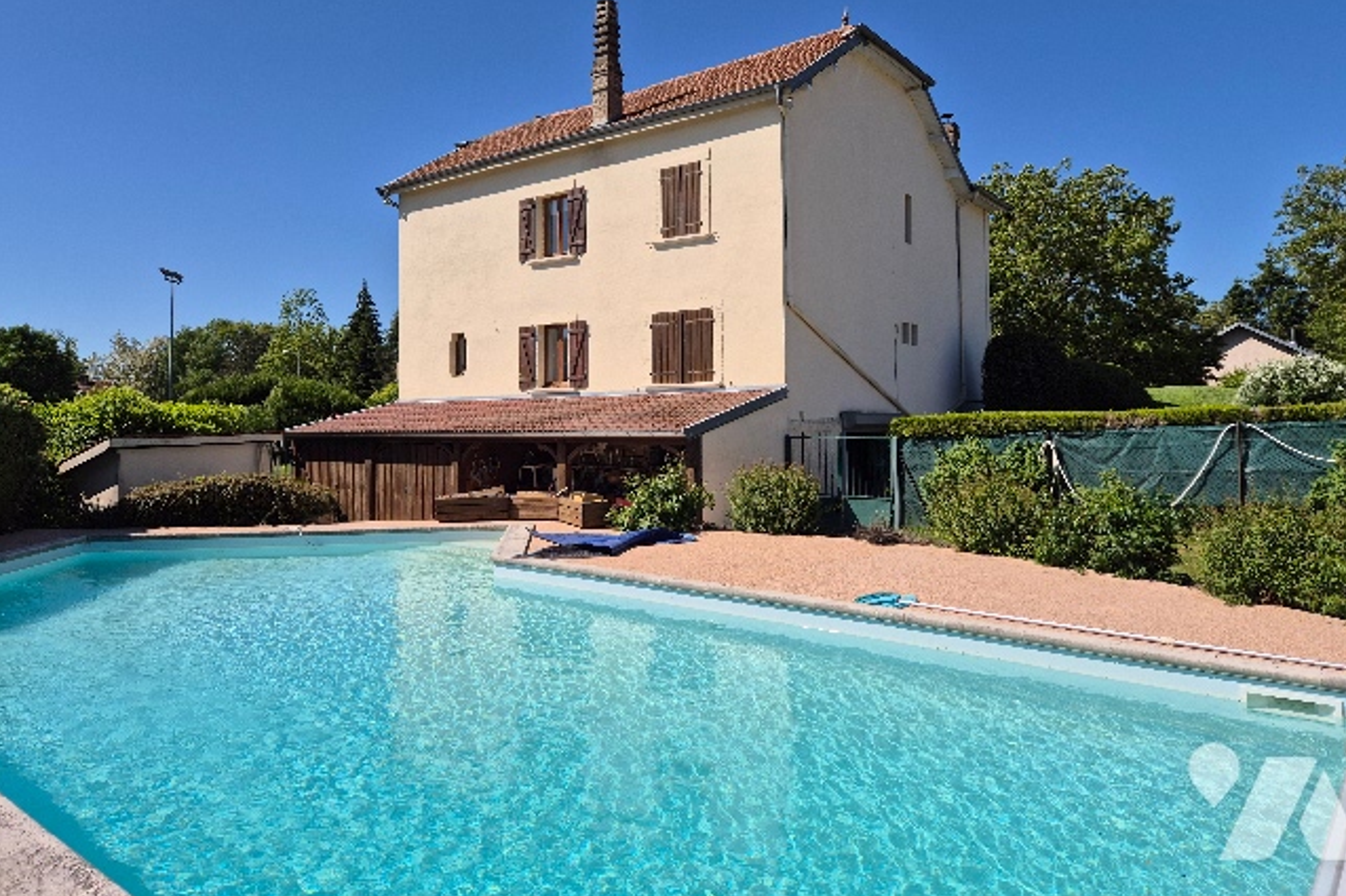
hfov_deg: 73.8
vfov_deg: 53.0
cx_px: 673
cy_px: 396
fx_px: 897
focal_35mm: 24
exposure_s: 1/2784
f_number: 1.8
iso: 25
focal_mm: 5.4
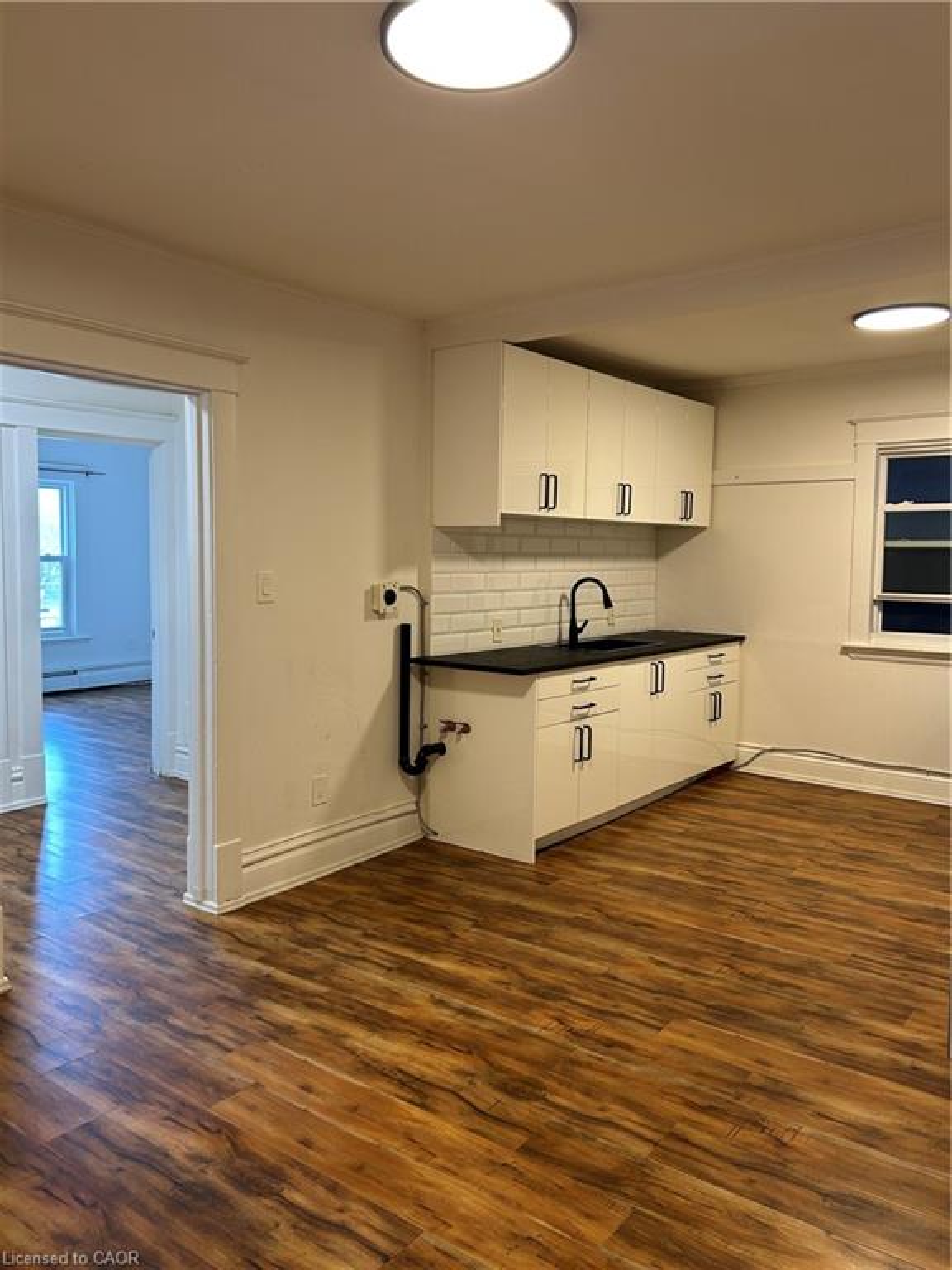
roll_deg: -1.2
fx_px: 953
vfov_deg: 67.3
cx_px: 476
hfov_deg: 53.1
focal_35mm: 26
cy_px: 635
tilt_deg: -4.8
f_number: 1.5
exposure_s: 1/60
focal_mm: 5.7
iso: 64
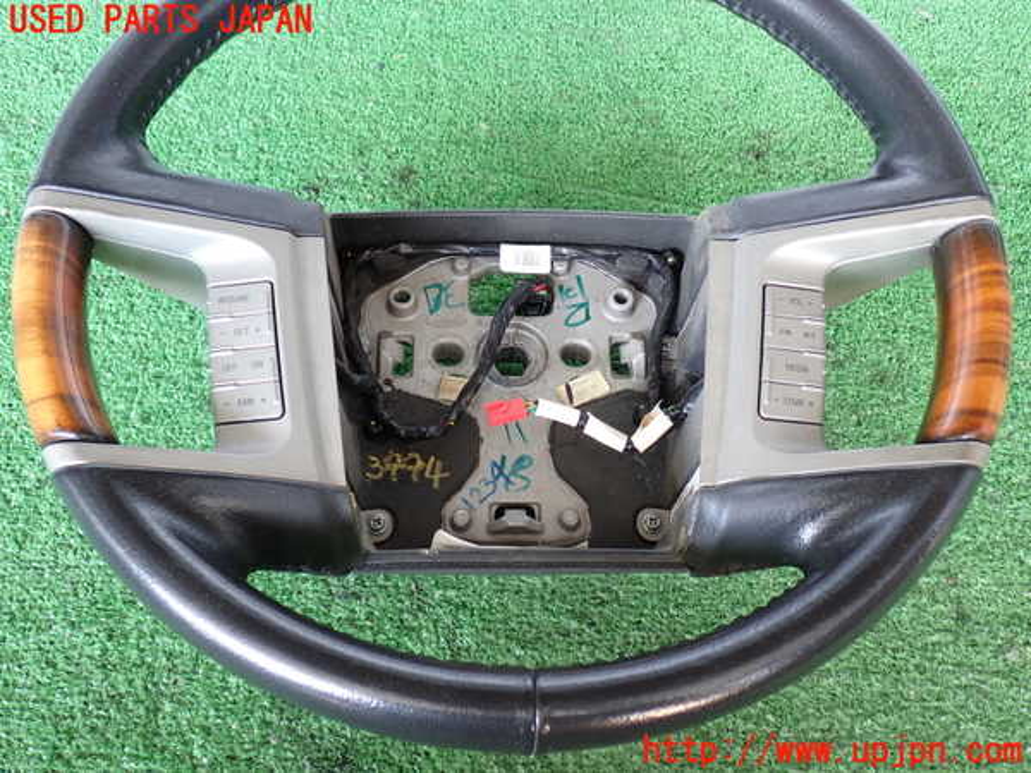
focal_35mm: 32
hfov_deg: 56.8
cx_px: 516
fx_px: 953
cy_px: 386
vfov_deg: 44.2
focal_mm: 5.79
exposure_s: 1/40
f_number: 2.4
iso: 200
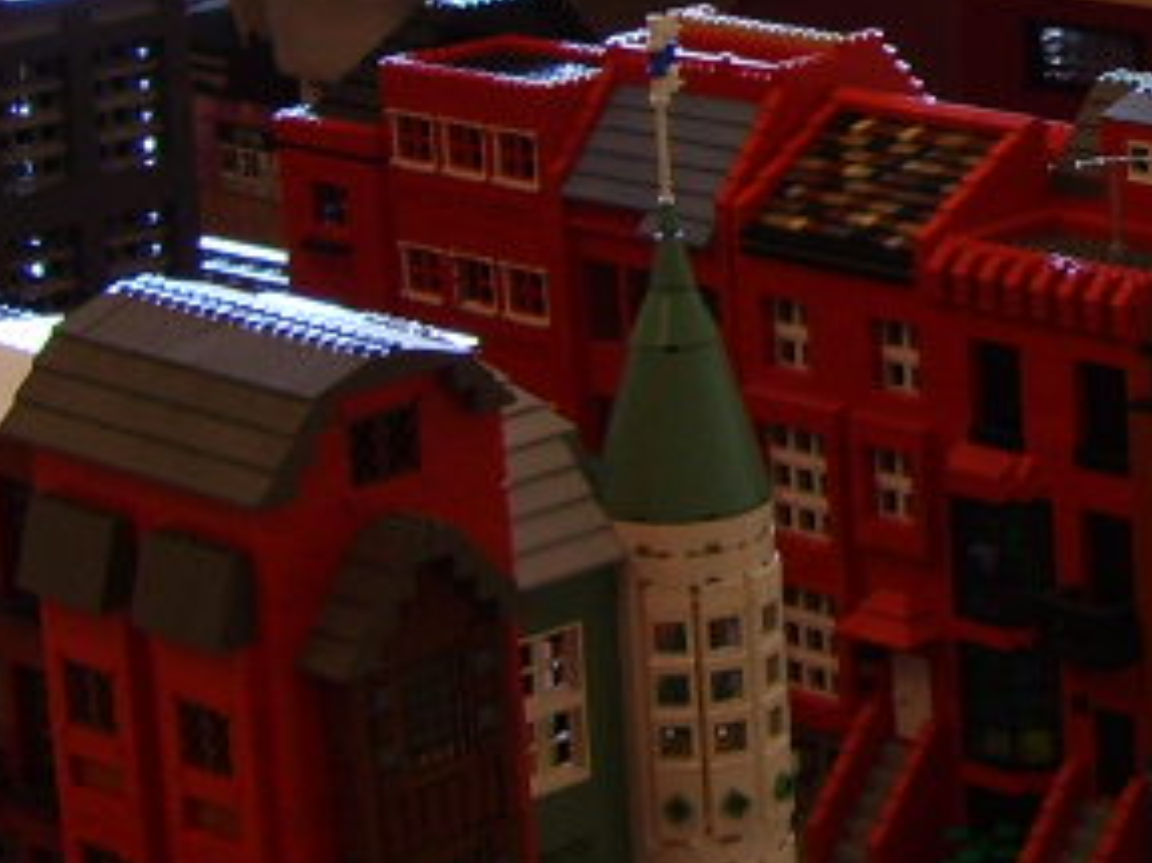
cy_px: -48
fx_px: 4158
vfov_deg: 11.7
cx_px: 1770
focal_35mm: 125
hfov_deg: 14.6
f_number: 2.8
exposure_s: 1/30
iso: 50
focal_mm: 5.8
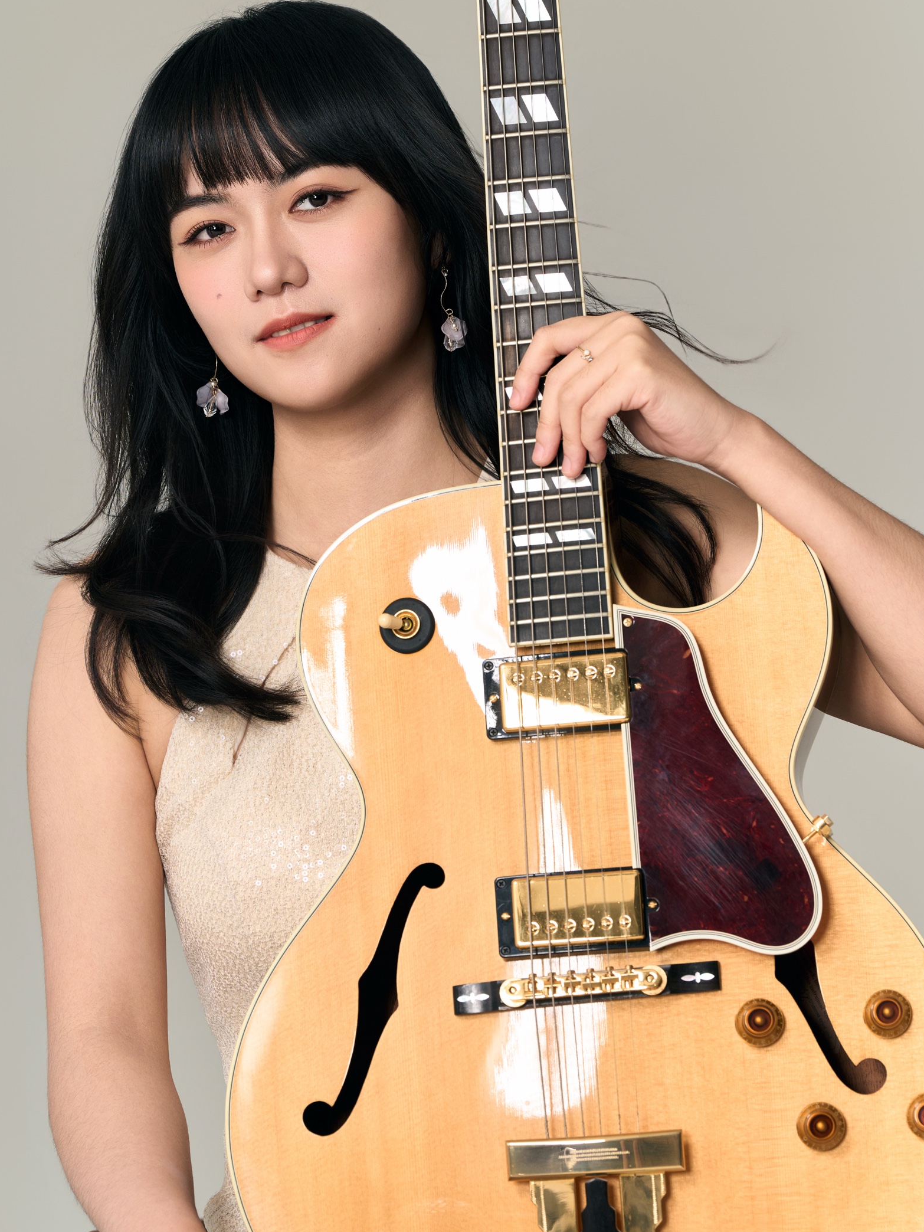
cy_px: 563
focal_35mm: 168
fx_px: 5979
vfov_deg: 11.8
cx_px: 470
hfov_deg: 8.8
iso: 400
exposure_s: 1/160
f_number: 8
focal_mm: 152
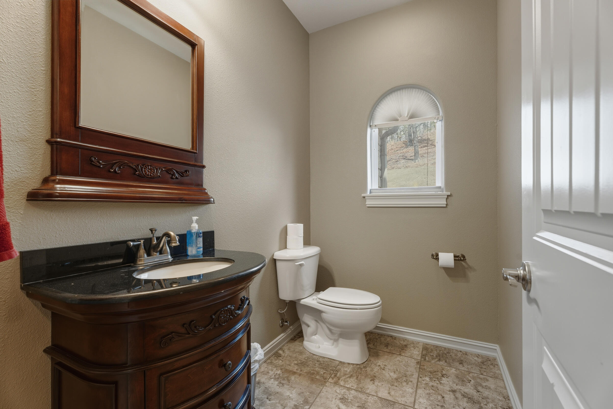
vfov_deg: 73.8
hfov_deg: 96.7
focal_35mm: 16
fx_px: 272
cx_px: 306
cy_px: 204
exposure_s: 1/100
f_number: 8
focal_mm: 16
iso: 160
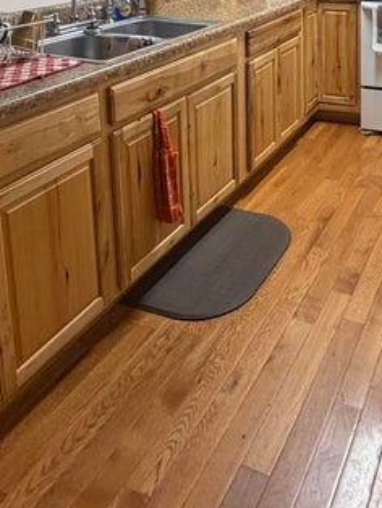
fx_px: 558
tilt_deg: -12.5
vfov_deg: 43.6
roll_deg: +2.4
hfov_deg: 36.6
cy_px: 29
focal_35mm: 38
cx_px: 302
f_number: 2.2
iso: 400
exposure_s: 1/60
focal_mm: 2.22
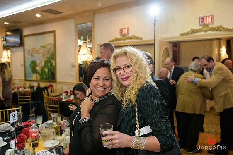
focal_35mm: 32
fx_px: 207
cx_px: 116
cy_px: 79
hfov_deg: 58.7
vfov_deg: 41.1
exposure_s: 1/125
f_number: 3.2
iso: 1600
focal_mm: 31
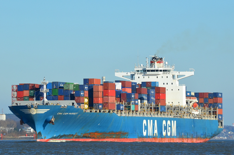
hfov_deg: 5.7
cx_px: 117
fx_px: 2335
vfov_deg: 3.8
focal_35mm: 360
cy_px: 78
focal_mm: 240
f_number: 8
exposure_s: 1/1000
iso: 180
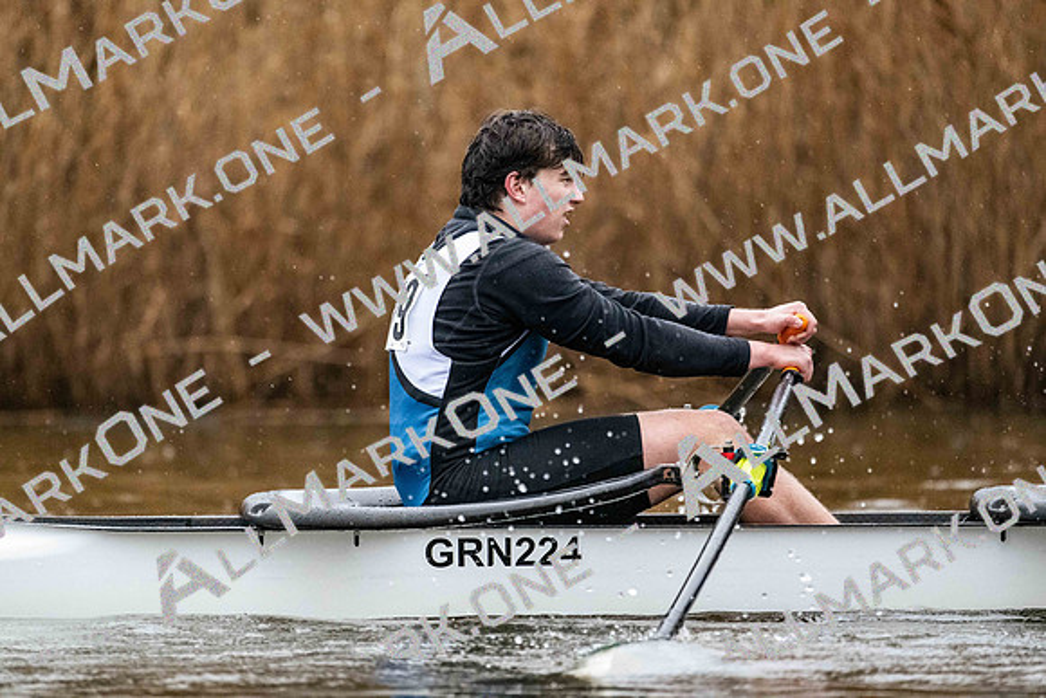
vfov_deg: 3.4
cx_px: 523
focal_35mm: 400
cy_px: 349
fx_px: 11624
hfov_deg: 5.2
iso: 7200
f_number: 4.5
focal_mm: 400
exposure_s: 1/1600
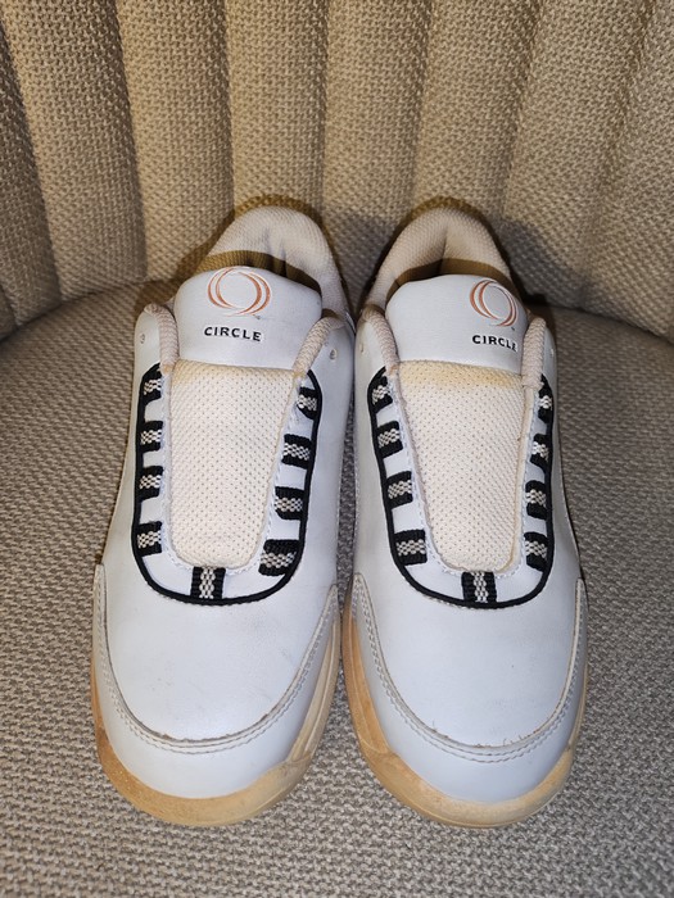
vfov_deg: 65.3
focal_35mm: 27
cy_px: 449
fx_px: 701
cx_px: 337
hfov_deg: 51.4
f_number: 1.9
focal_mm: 6.12
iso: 1600
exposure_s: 1/100
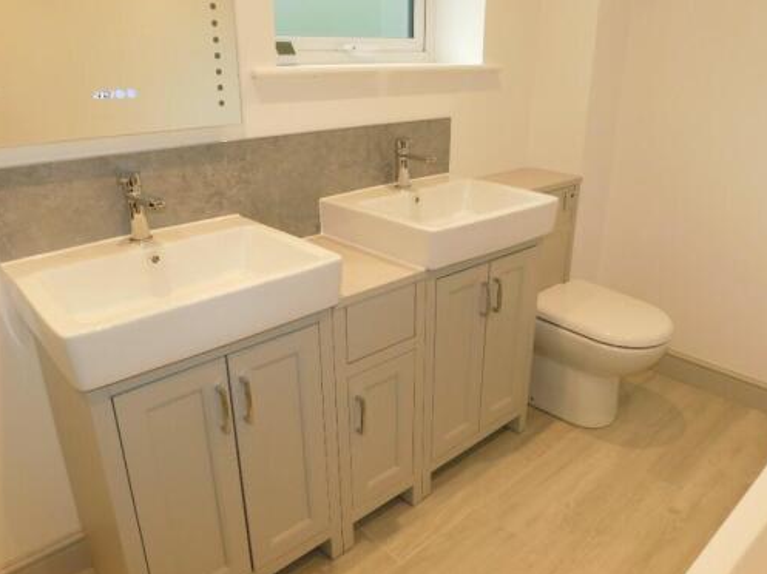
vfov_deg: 51.3
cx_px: 393
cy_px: 275
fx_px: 598
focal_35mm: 27
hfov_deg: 65.4
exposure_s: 1/50
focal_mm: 4
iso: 125
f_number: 3
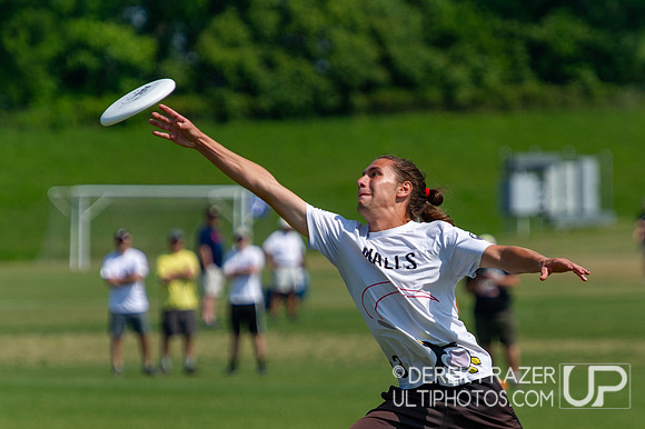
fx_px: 6670
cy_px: 327
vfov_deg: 3.7
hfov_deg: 5.5
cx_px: 382
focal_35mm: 373
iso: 200
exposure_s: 1/3200
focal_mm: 220
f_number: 4
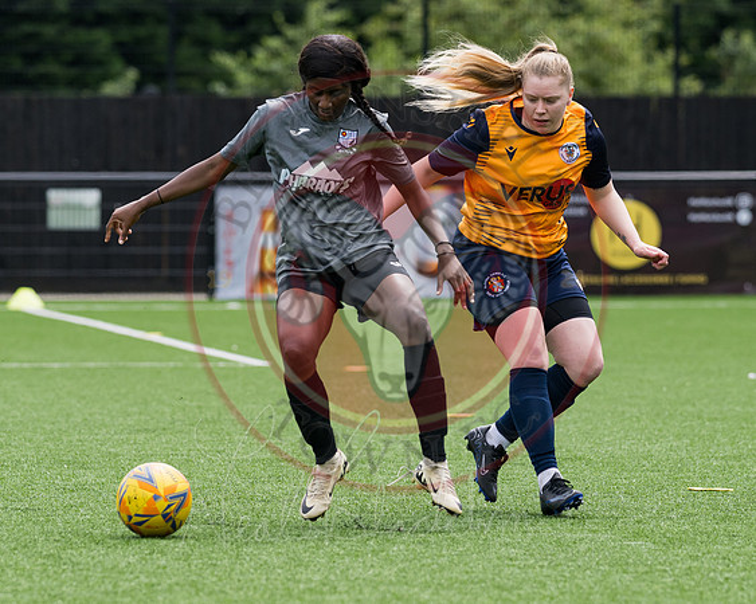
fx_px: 6031
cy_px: 355
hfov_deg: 7.2
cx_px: 343
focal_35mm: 270
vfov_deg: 5.7
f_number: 3
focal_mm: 135
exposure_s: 1/3200
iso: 200
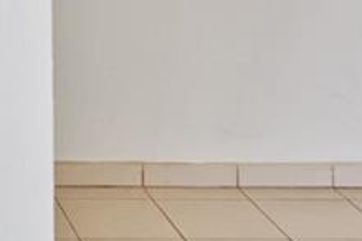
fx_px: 1176
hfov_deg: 15.6
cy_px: -296
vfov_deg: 10.4
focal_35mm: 117
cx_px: -240
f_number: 7.1
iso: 640
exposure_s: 1/15
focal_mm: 16
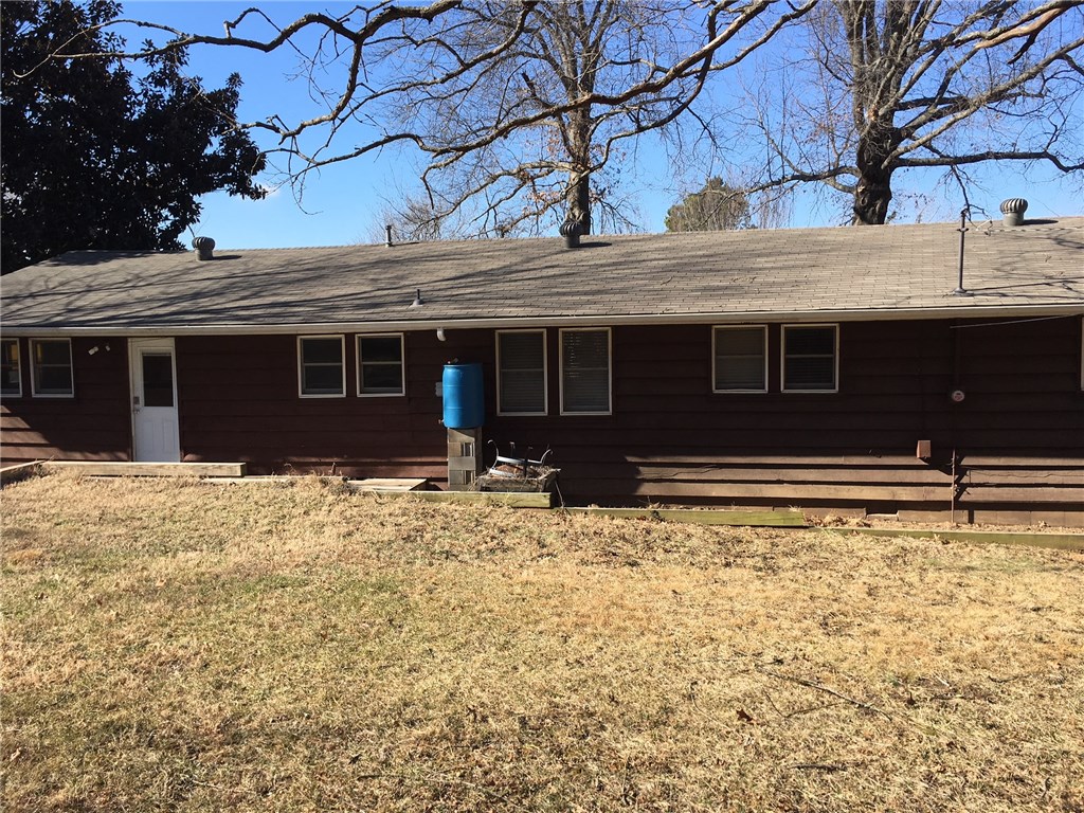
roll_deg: +0.9
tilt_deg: -3.1
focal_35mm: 29
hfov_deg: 61.7
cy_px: 406
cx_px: 542
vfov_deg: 48.2
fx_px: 908
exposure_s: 1/827
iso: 25
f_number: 2.2
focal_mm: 4.15
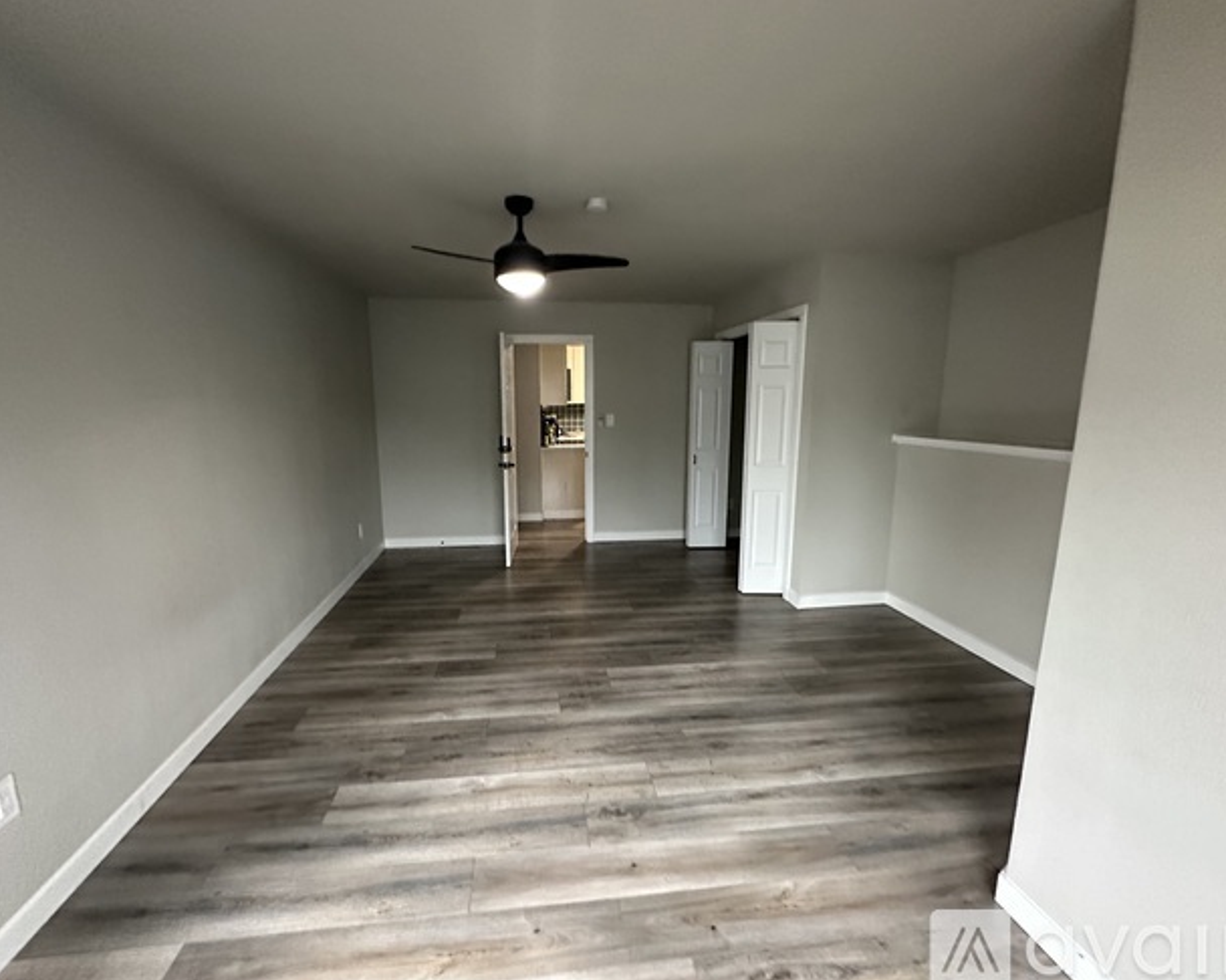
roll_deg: +1.2
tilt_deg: -7.9
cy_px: 486
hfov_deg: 96.7
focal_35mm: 15
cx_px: 584
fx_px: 544
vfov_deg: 84.0
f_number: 2.2
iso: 800
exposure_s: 1/60
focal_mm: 2.22
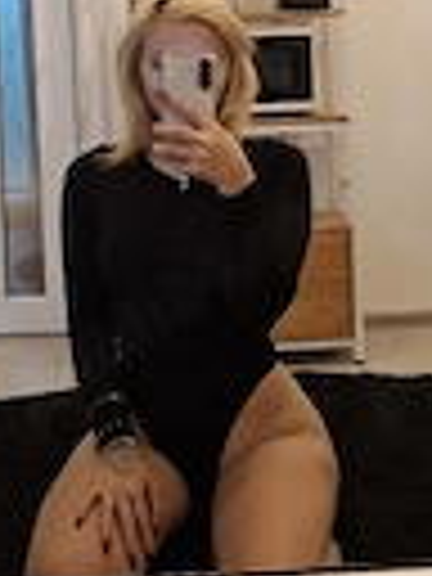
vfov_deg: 25.8
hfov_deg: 20.4
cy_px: 14
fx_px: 1198
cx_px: 252
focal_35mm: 72
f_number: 1.8
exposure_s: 1/30
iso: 400
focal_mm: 5.54
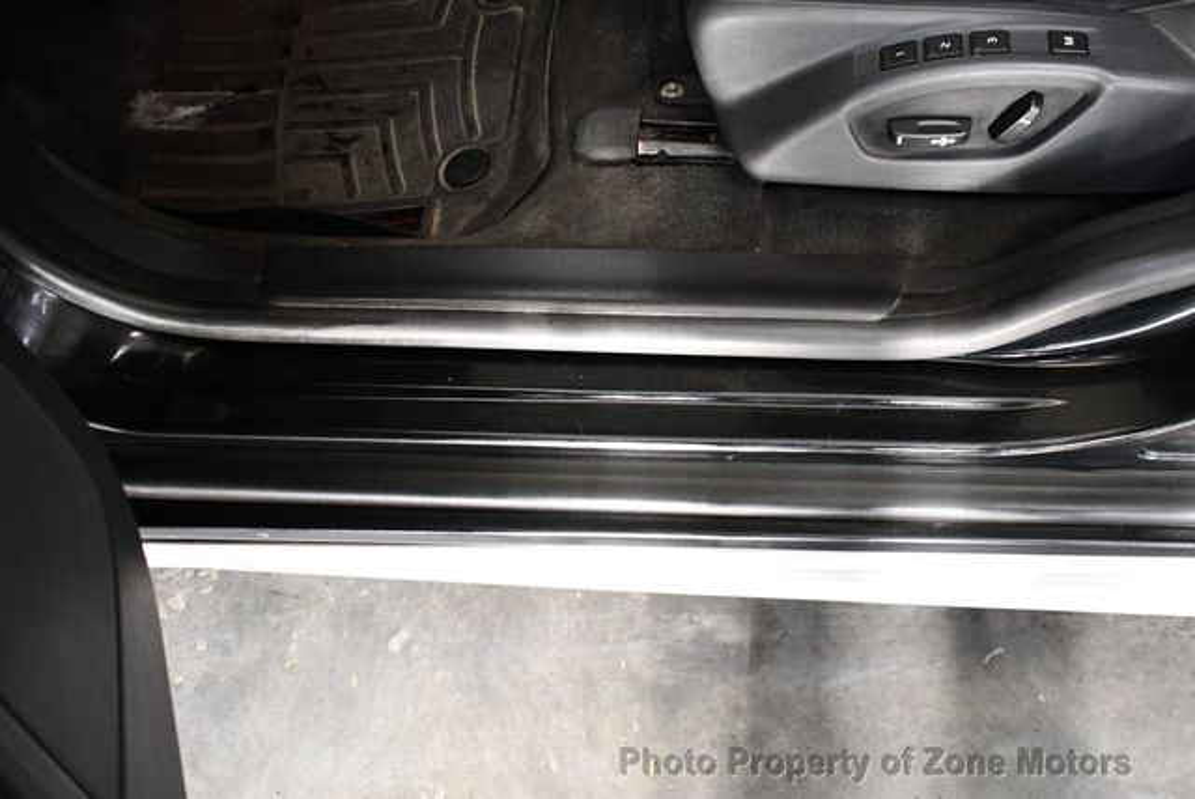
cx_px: 598
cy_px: 400
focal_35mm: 36
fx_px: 1196
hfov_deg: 53.1
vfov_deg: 36.9
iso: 2200
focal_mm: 18
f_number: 3.5
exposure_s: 1/125
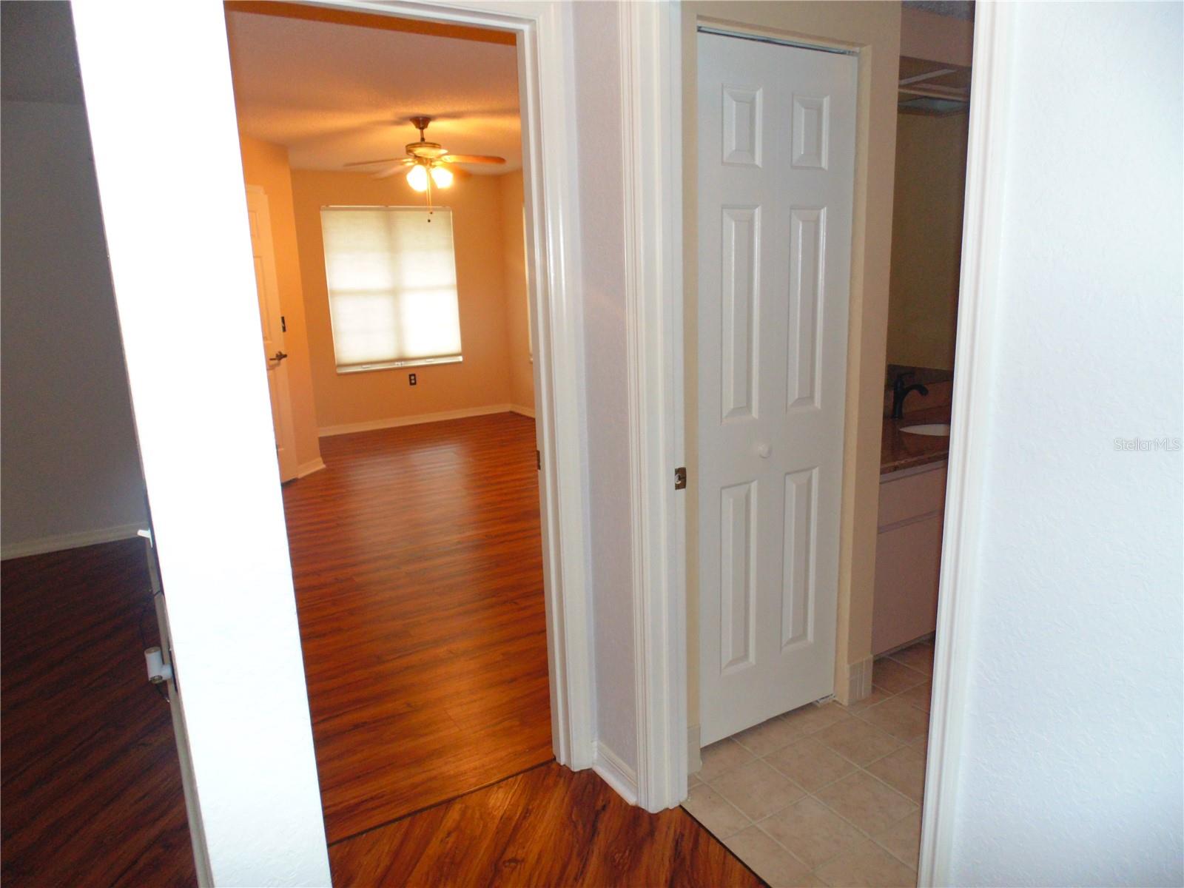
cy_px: 444
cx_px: 592
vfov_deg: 61.1
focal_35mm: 22
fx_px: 752
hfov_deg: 76.4
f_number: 3.1
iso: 200
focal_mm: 4
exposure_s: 1/30
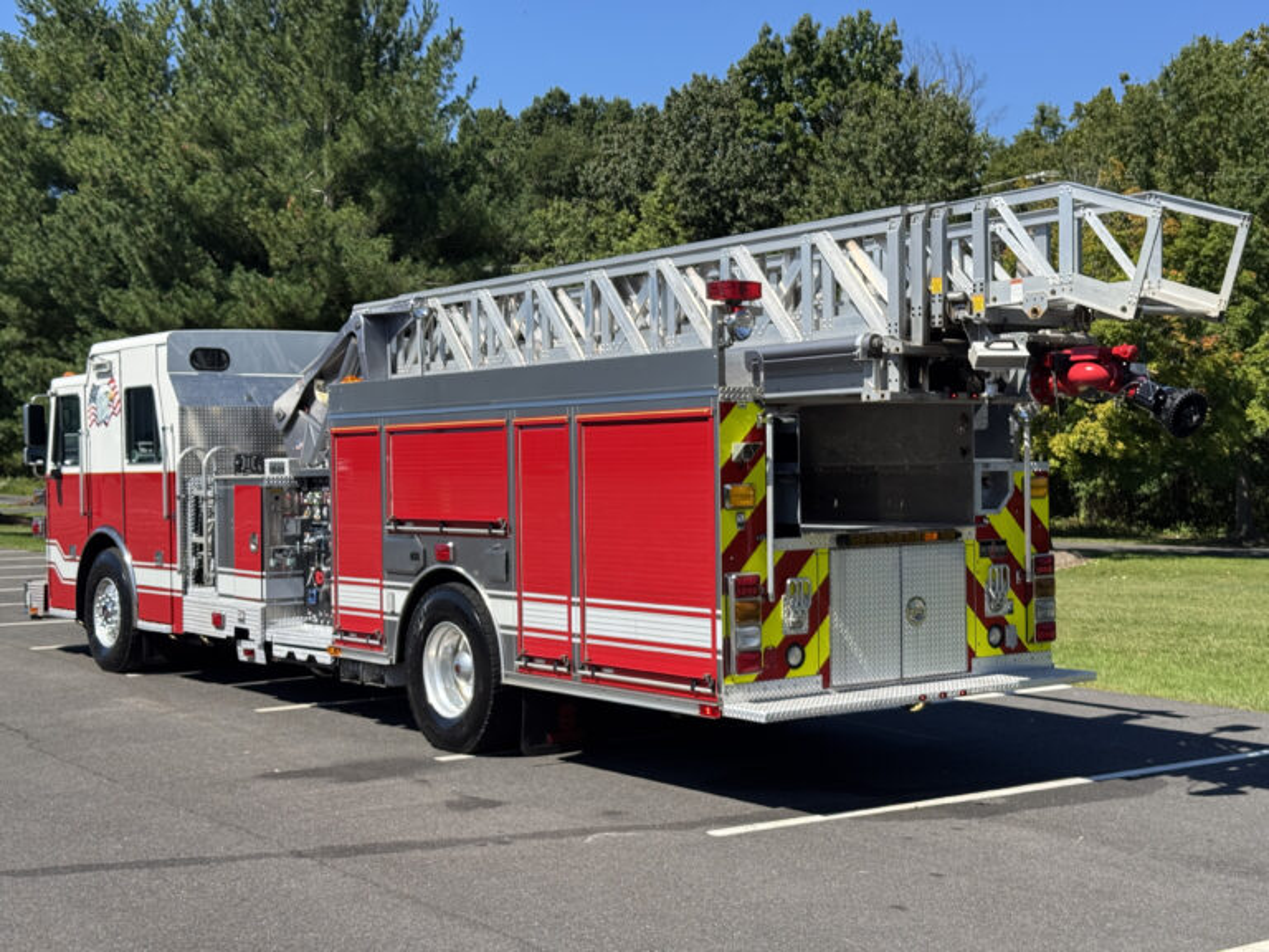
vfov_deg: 30.3
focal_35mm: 48
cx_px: 634
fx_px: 1760
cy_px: 476
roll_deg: -0.5
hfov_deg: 39.7
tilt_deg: -0.7
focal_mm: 6.76
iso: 64
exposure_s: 1/3425
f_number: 1.78
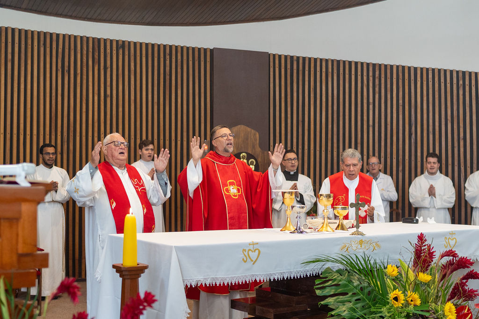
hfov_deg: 37.9
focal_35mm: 52
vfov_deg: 25.8
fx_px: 698
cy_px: 160
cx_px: 238
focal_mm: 35
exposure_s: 1/160
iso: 1000
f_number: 2.2
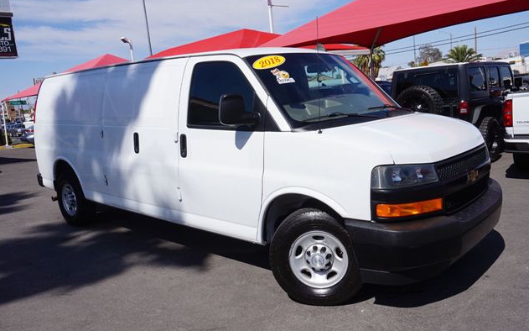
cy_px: 170
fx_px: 447
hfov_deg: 61.2
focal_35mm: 31
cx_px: 267
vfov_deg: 40.6
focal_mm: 20
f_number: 14
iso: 100
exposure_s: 1/160
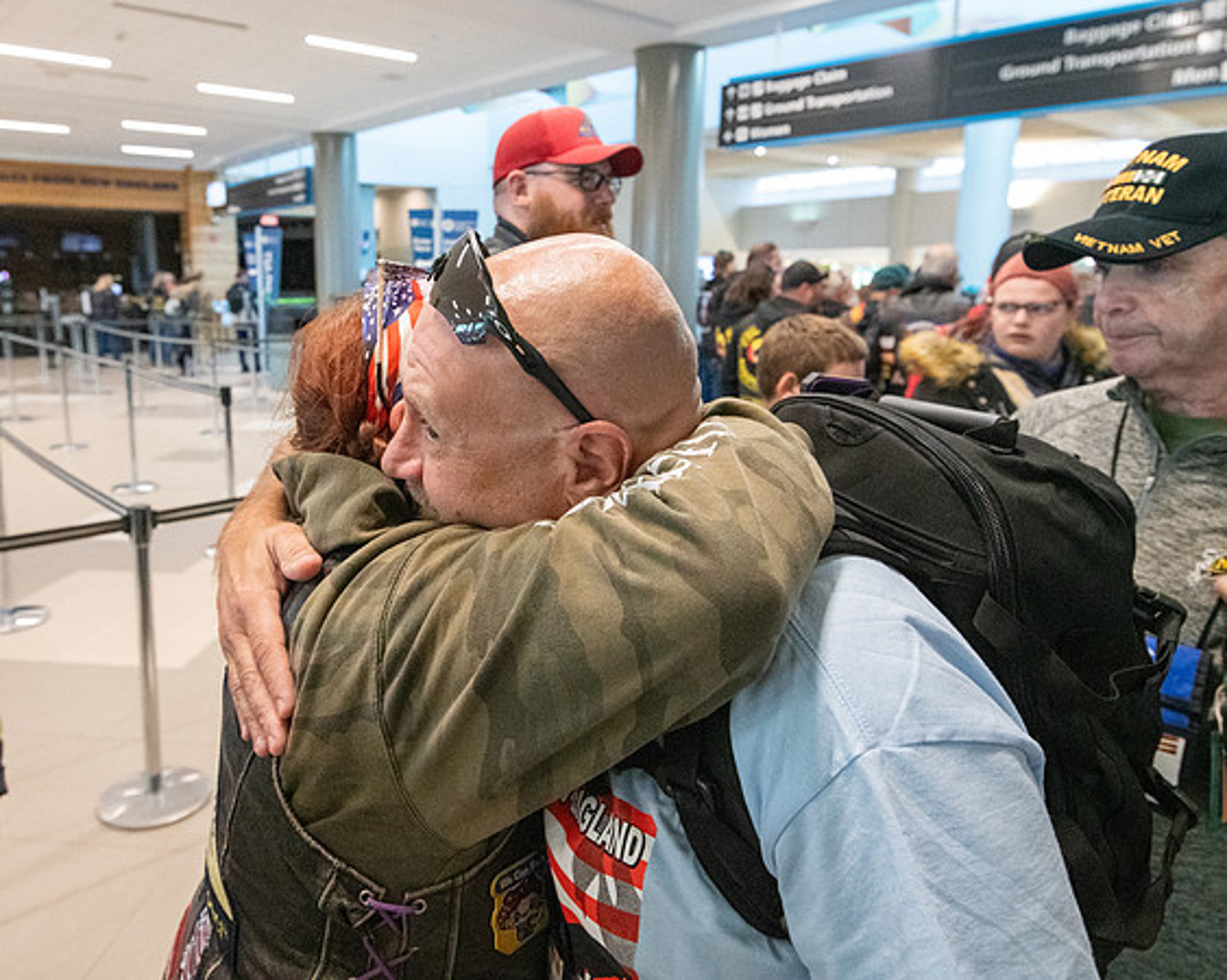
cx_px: 511
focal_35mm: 25
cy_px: 443
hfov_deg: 68.0
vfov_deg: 57.0
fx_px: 901
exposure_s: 1/250
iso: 10000
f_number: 4.5
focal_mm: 20
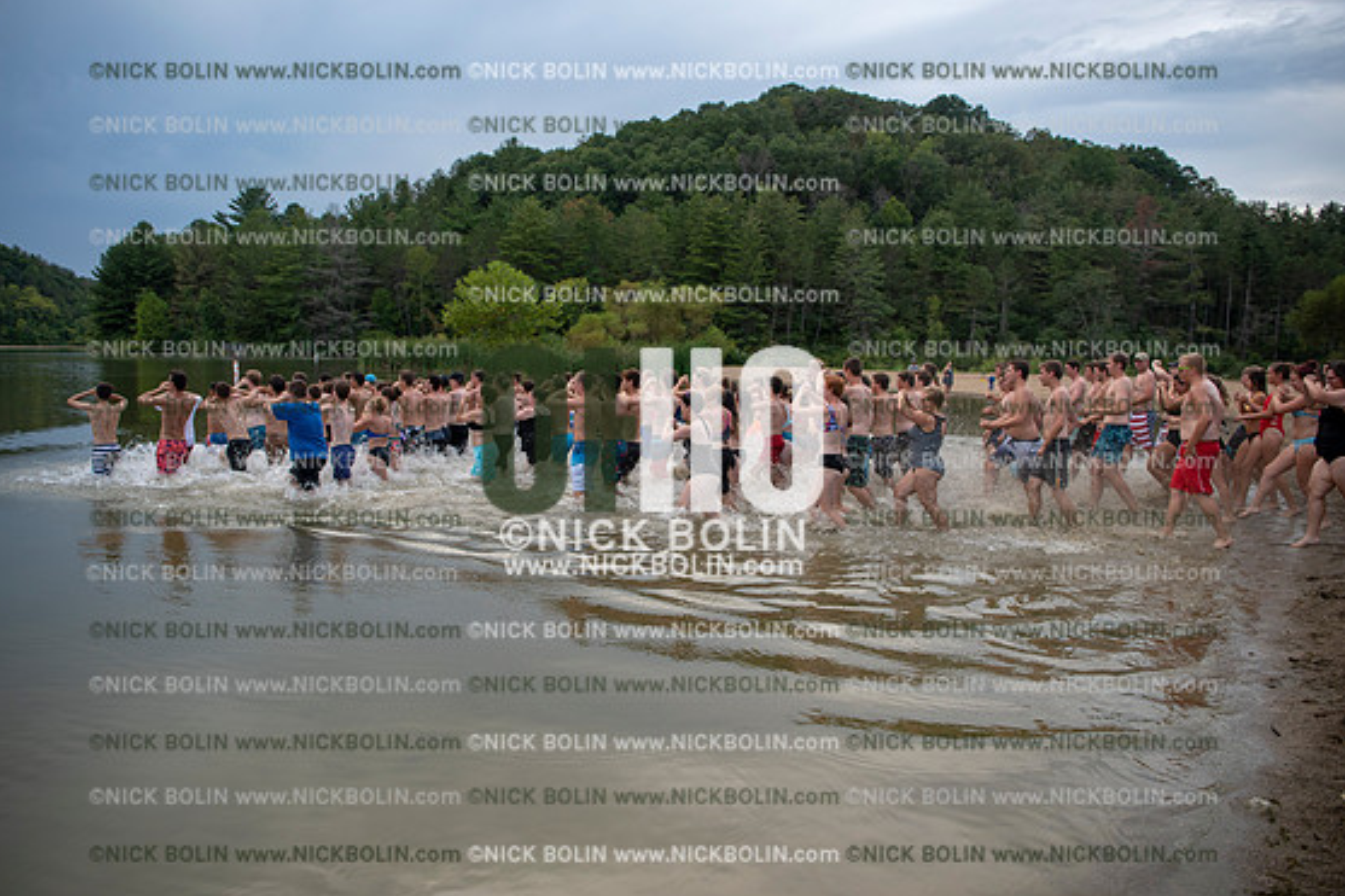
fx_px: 934
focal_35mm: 25
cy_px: 462
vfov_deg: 51.2
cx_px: 652
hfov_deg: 71.5
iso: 160
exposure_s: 1/800
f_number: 3.2
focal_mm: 24
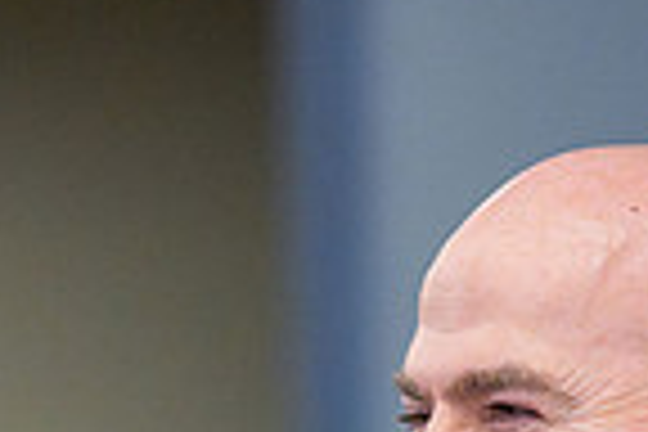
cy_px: 839
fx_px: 7631
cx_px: 112
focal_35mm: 424
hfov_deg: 4.9
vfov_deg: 3.2
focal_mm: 105
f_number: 1.4
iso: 6400
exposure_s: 1/500
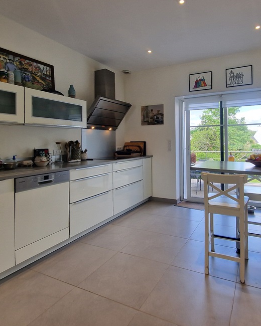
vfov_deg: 79.8
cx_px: 157
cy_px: 138
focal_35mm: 20
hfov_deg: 67.4
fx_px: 193
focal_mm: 2.2
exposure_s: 1/100
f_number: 2.2
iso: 80
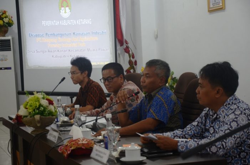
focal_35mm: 99
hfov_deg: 20.7
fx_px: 686
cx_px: 125
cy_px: 82
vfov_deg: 13.8
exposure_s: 1/20
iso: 400
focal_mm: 66
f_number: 5.6
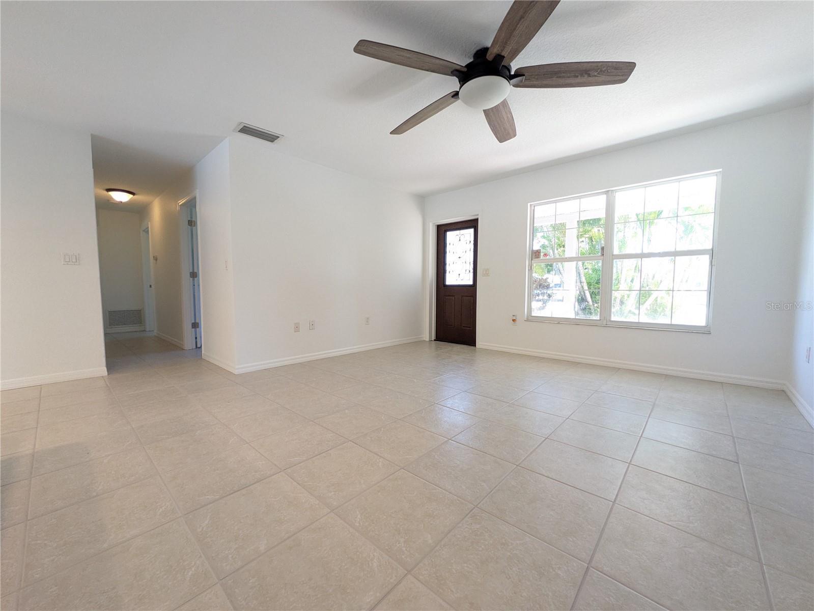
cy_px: 306
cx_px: 407
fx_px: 329
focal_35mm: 14
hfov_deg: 102.1
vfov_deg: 85.7
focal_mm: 1.83
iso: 202
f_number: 2.2
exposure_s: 1/60
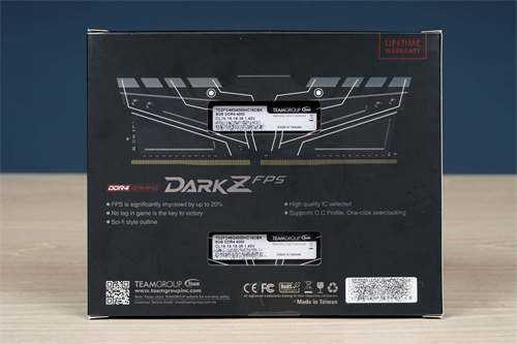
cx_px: 258
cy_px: 172
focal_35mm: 105
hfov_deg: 19.5
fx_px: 1507
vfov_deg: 13.0
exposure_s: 1/160
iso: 100
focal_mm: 70
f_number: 11
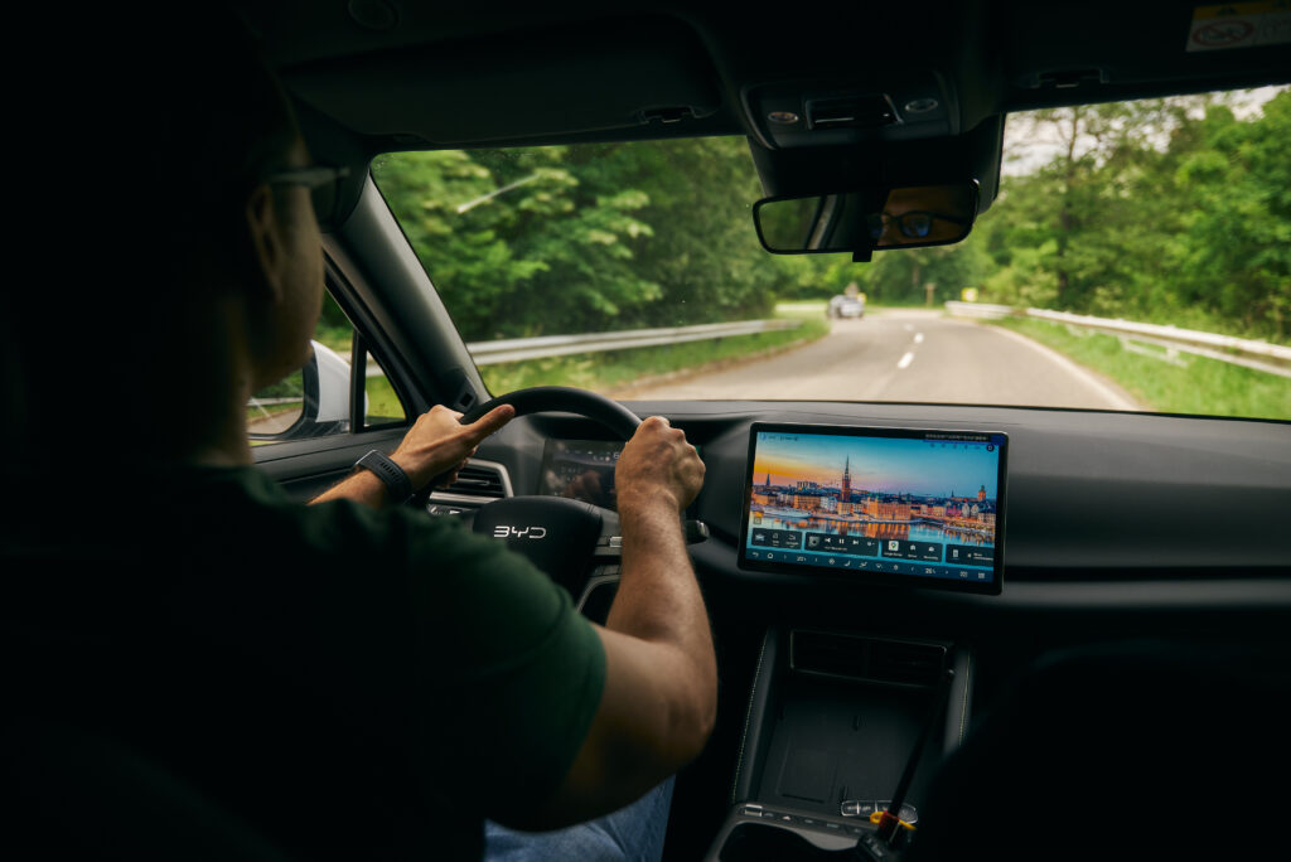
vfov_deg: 53.2
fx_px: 861
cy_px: 431
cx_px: 646
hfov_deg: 73.7
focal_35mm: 24
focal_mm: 24
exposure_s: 1/125
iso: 100
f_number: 2.8
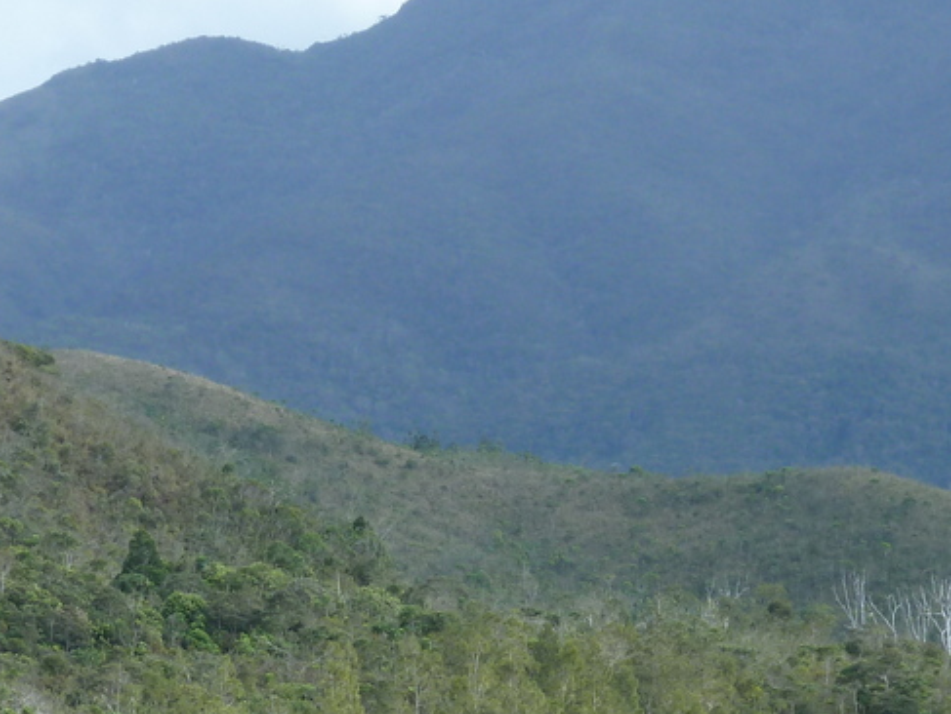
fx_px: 8055
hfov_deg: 6.7
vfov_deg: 5.1
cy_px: 685
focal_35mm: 293
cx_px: 80
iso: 80
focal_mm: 19.5
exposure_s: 1/200
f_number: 4.4
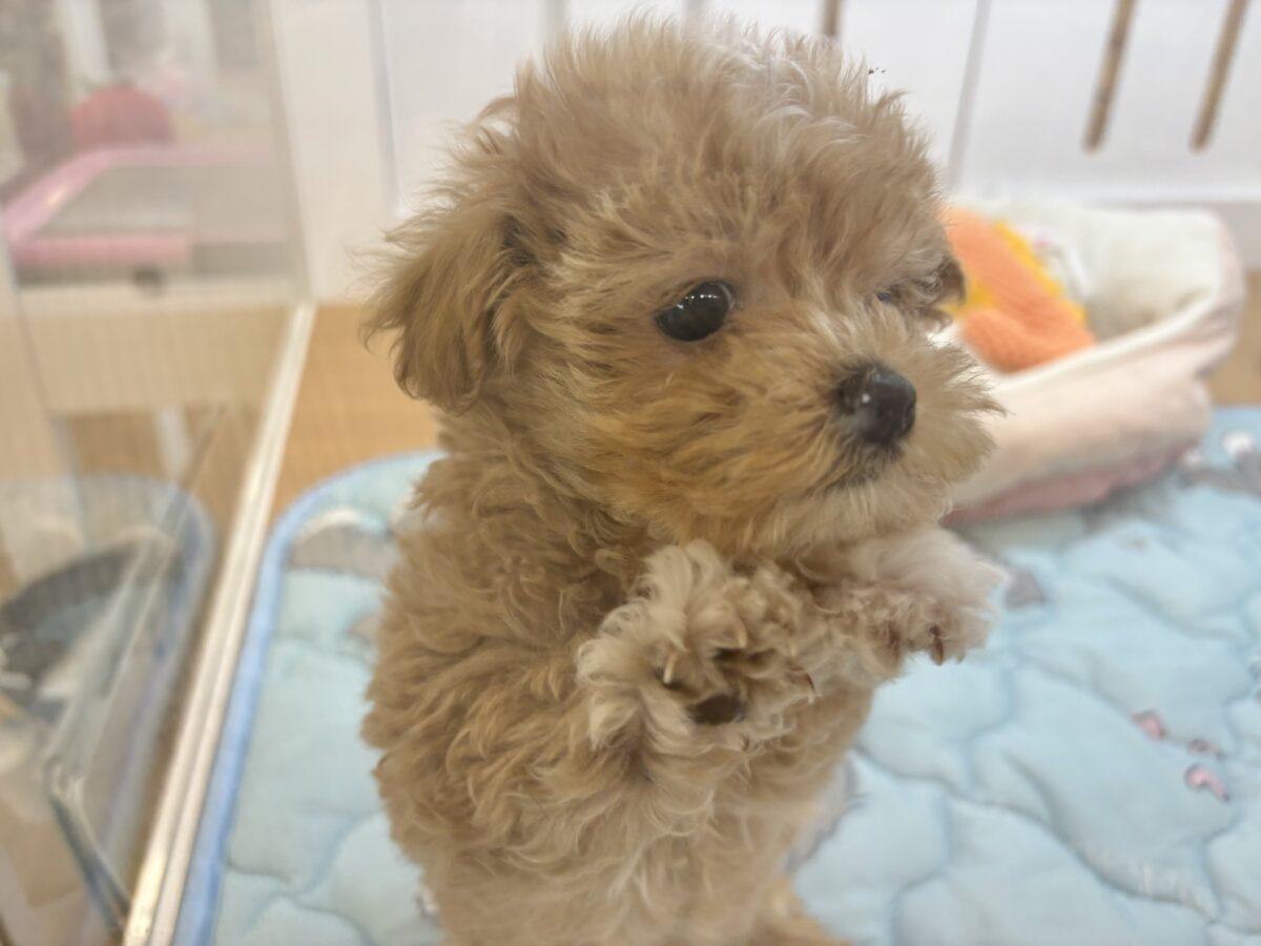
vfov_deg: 53.1
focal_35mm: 26
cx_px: 630
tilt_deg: -37.3
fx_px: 947
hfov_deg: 67.3
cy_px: 473
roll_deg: -4.8
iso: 64
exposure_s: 1/100
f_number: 1.6
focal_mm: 5.96
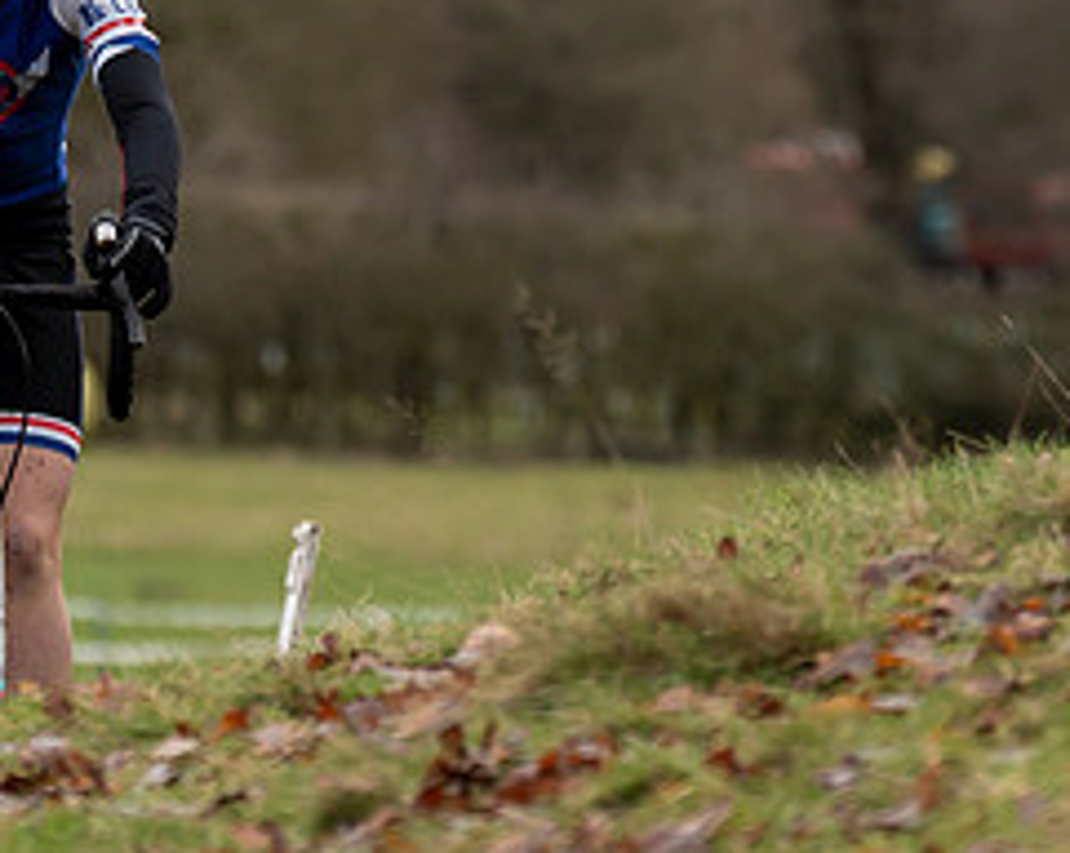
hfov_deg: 4.8
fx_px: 12773
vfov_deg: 3.8
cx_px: 15
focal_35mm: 404
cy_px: 95
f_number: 3.2
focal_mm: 102
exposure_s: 1/1000
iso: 400
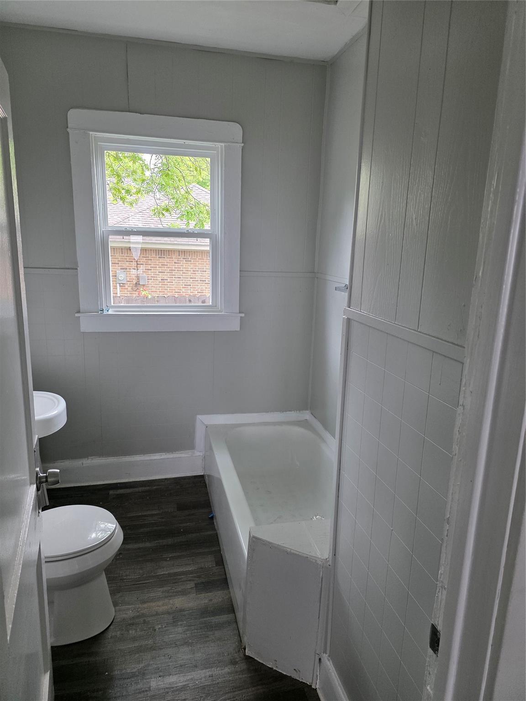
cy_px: 350
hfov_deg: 58.9
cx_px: 263
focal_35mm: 23
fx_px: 466
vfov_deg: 73.9
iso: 160
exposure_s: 1/120
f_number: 1.7
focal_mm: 6.3
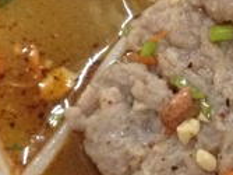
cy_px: 0
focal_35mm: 128
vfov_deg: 11.5
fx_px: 861
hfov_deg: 15.0
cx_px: 261
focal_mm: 3.3
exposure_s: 1/17
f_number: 2.4
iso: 400
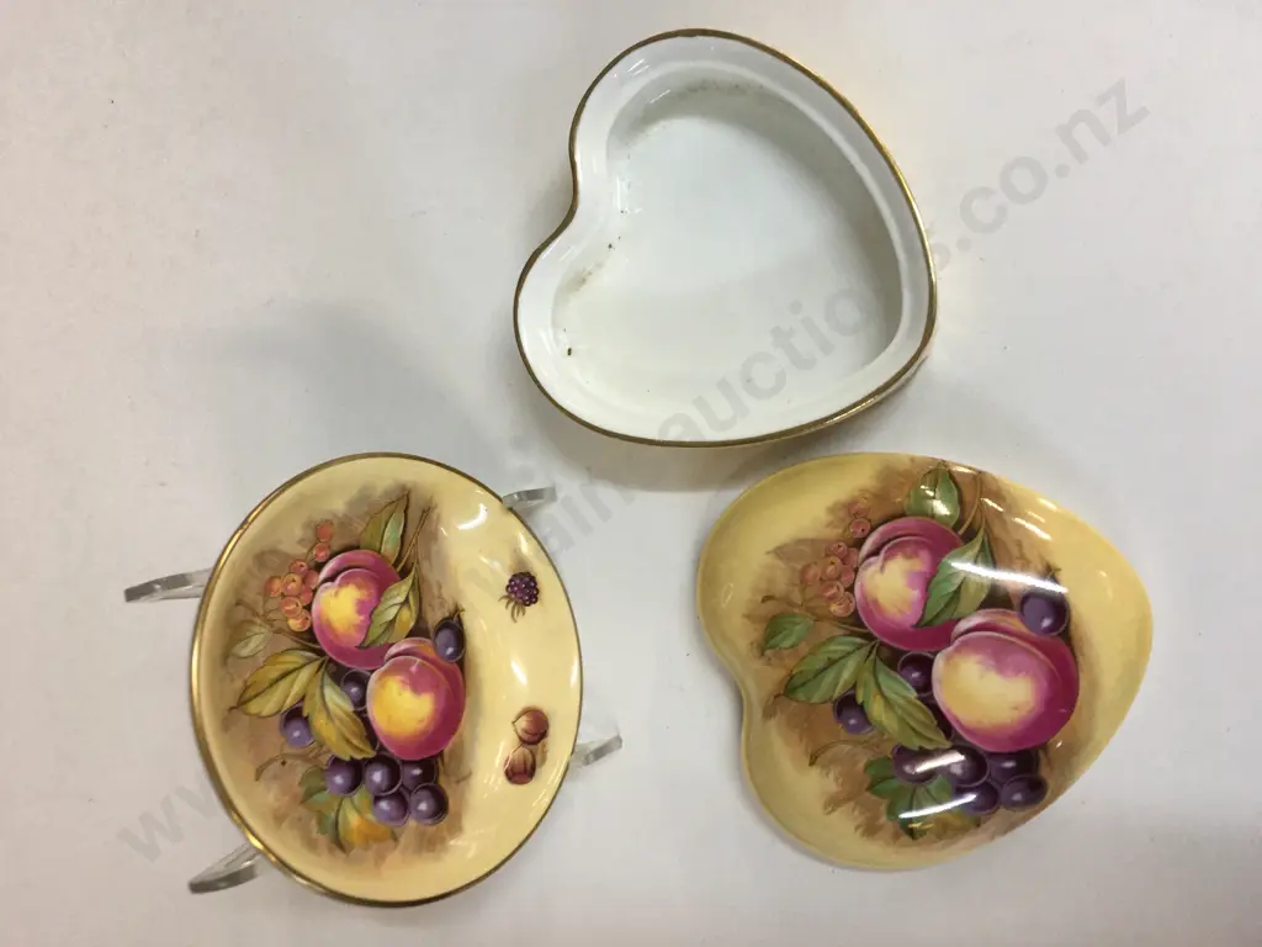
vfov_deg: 48.2
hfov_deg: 61.7
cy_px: 474
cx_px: 631
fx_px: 1057
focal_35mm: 29
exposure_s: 1/33
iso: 50
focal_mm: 4.15
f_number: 2.2
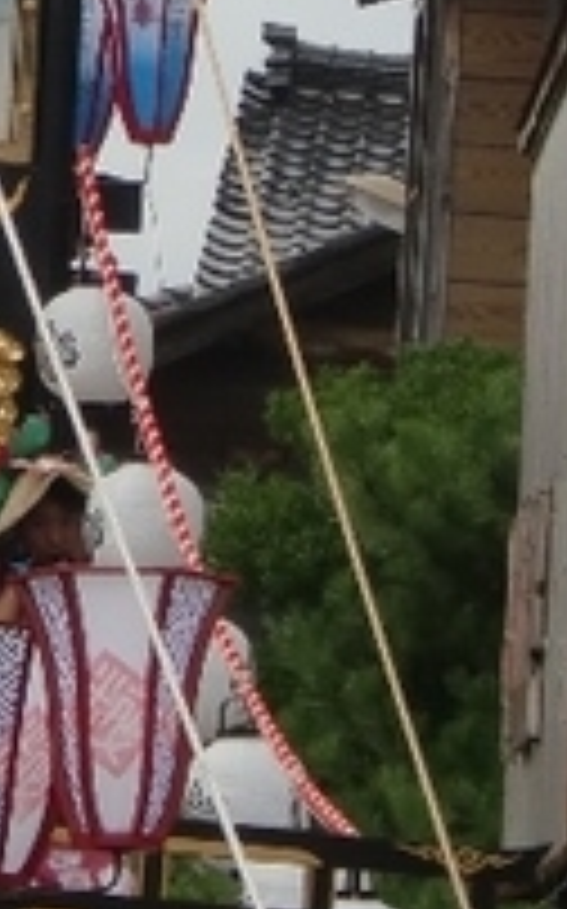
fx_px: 9681
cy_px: -396
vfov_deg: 5.3
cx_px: -378
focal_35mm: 391
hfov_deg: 3.3
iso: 64
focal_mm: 16.5
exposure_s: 1/320
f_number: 5.2
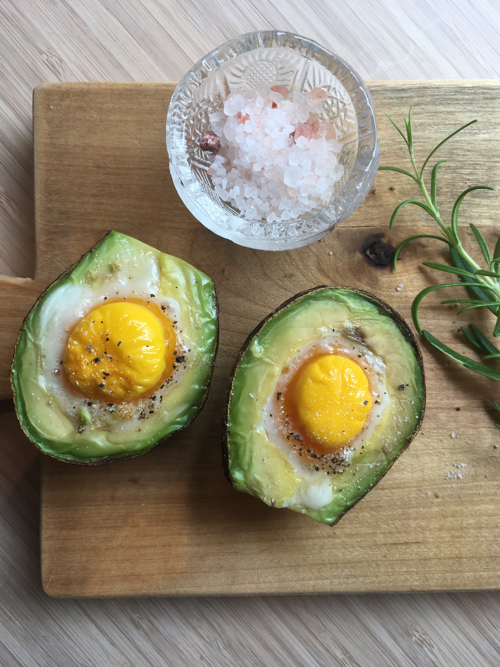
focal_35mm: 29
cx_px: 250
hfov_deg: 48.2
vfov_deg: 61.7
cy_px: 334
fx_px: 559
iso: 25
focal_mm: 4.15
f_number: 2.2
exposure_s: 1/50
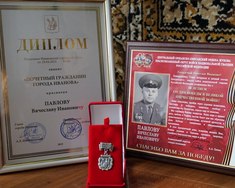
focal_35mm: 52
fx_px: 359
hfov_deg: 36.2
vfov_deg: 29.4
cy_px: 96
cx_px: 137
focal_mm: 29
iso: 5000
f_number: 4.5
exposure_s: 1/160
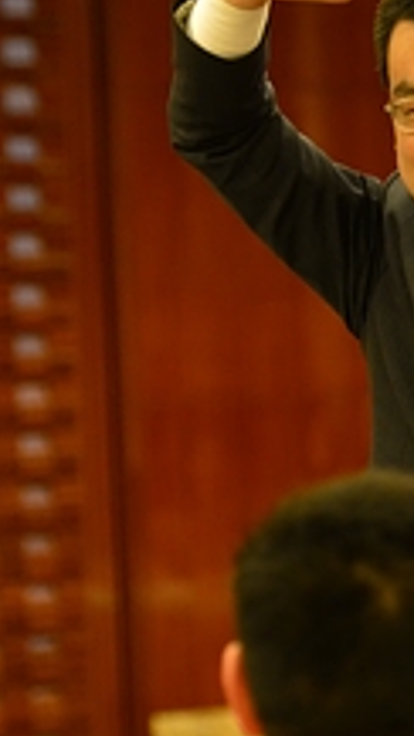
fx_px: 5759
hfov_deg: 4.1
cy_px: 231
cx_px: 489
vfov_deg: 7.3
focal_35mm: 295
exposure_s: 1/80
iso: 1600
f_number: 3.2
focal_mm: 102
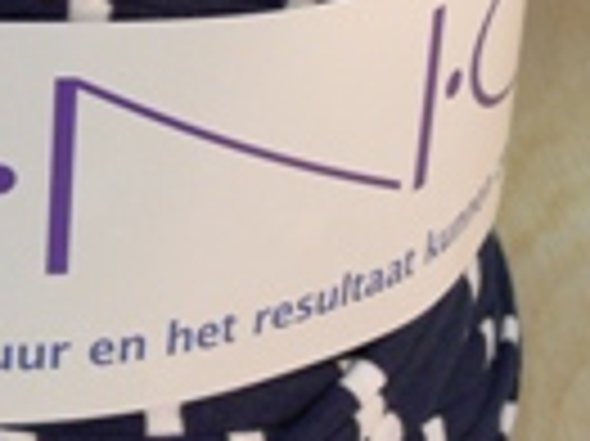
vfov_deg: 8.8
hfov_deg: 11.6
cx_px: -59
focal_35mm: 168
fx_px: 2861
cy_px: 27
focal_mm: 10.3
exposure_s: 1/25
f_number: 3.2
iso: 200
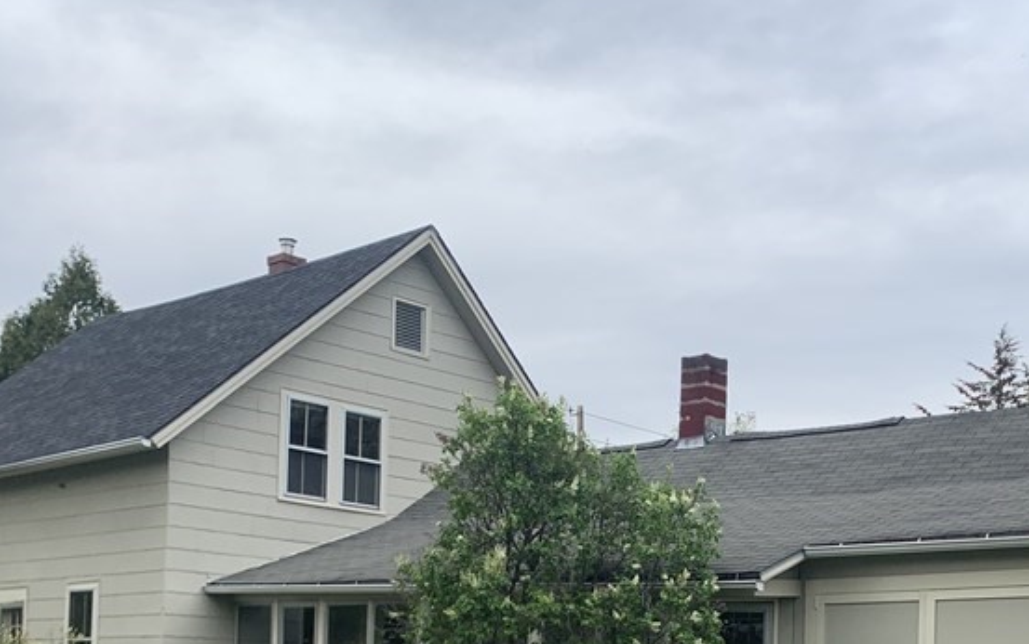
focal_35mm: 51
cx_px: 755
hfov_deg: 38.7
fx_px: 1431
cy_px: 692
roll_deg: -0.6
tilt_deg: -1.3
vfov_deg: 23.9
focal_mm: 4.25
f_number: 1.8
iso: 25
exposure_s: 1/928
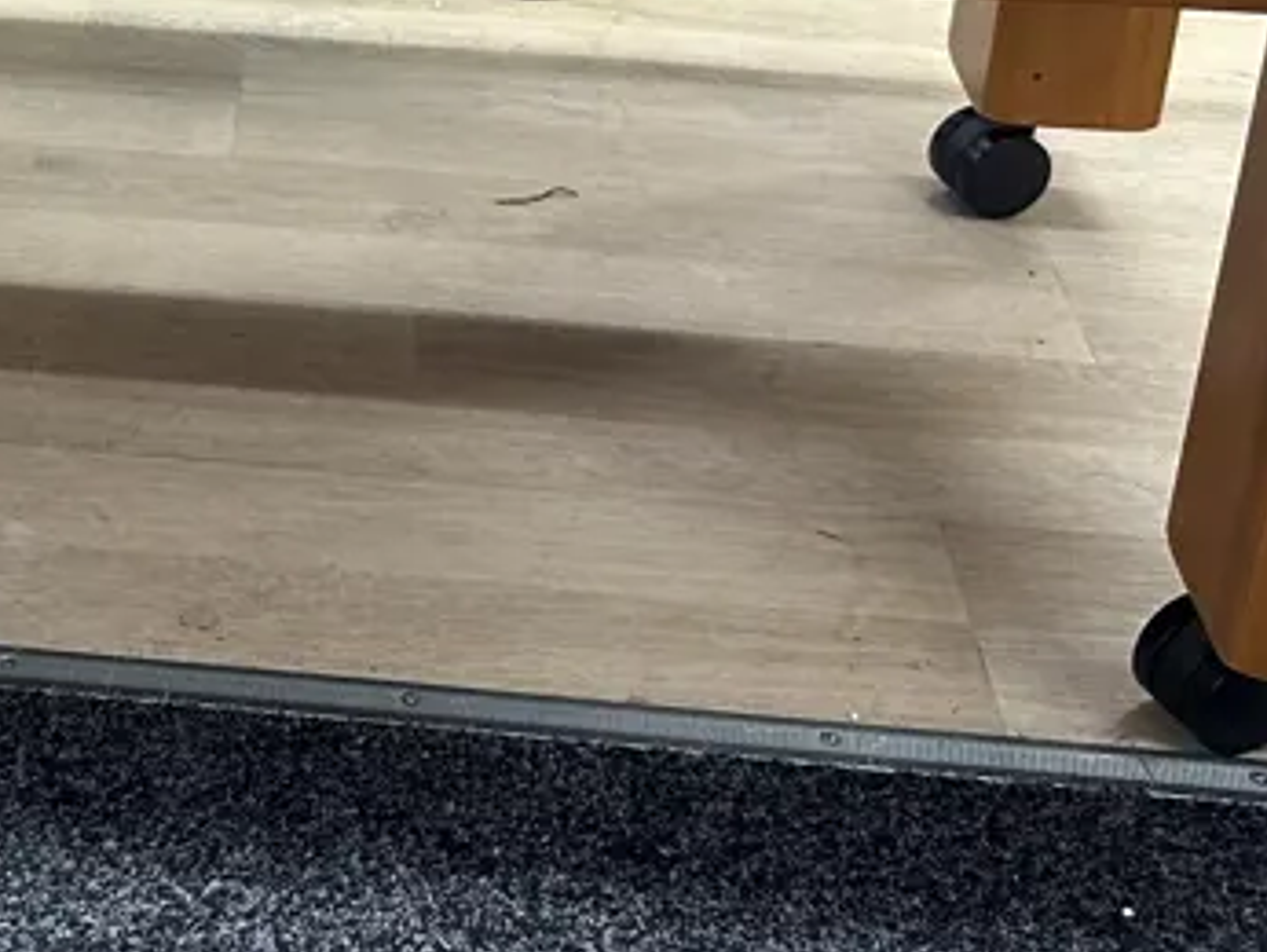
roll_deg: -1.3
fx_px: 2601
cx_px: 40
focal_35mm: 71
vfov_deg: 19.8
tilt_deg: -21.4
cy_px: -121
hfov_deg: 26.1
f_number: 1.78
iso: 200
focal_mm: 6.86
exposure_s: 1/50
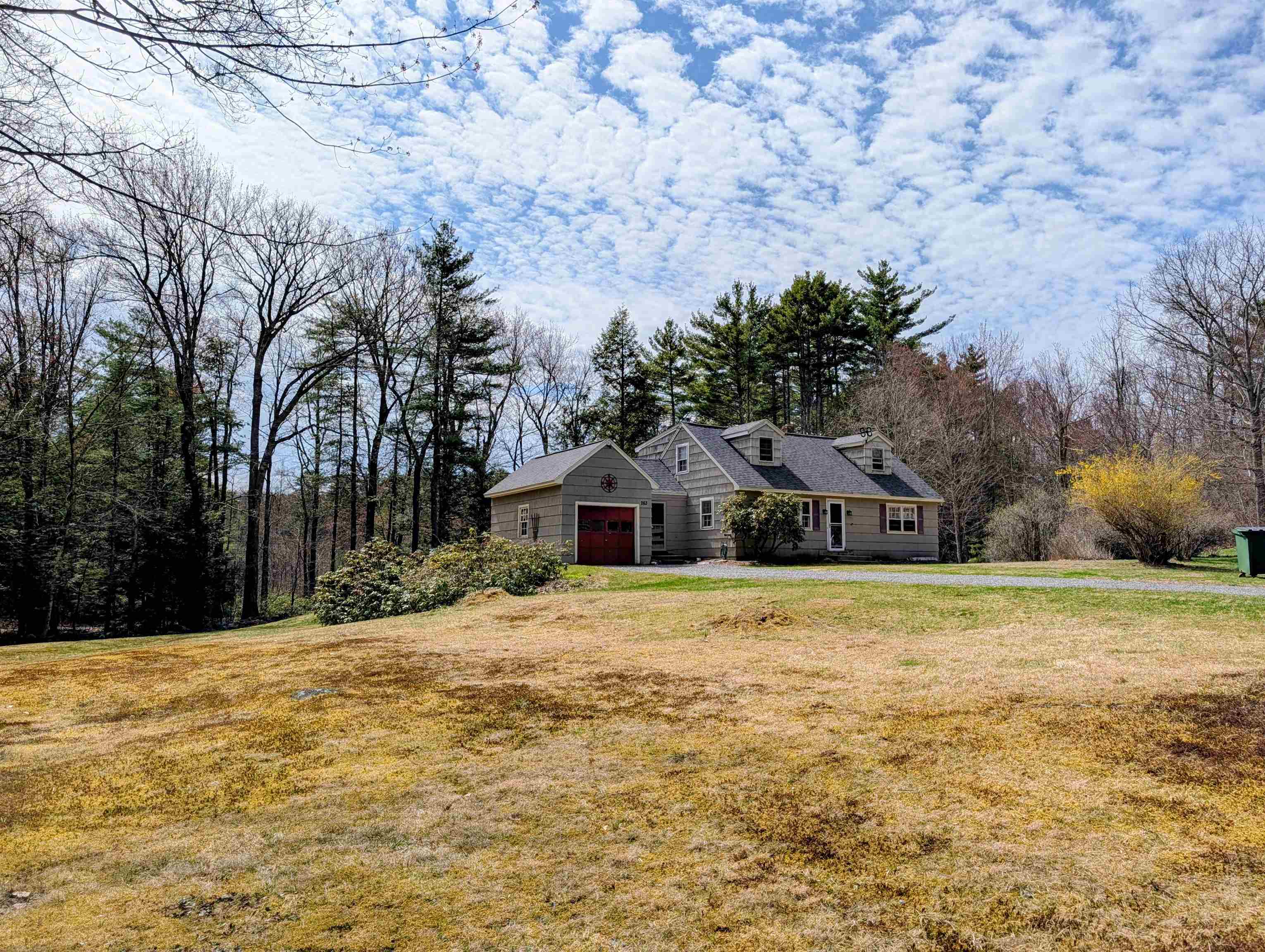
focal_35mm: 24
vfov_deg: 56.9
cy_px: 476
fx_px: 878
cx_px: 632
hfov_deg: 71.5
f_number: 1.68
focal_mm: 6.9
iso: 21
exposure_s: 1/2717
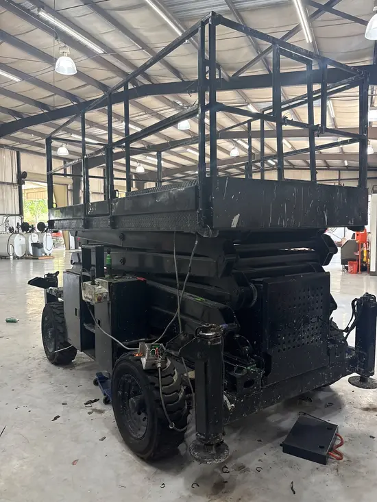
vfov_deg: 67.3
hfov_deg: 53.1
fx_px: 377
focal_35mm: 26
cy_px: 251
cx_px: 188
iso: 250
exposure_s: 1/120
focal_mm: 5.96
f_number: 1.6
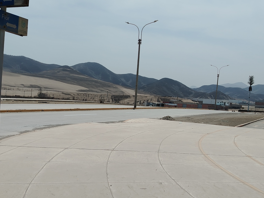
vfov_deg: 32.8
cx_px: 163
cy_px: 118
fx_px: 336
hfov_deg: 42.7
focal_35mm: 44
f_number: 1.75
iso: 100
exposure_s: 1/2280
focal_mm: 5.25
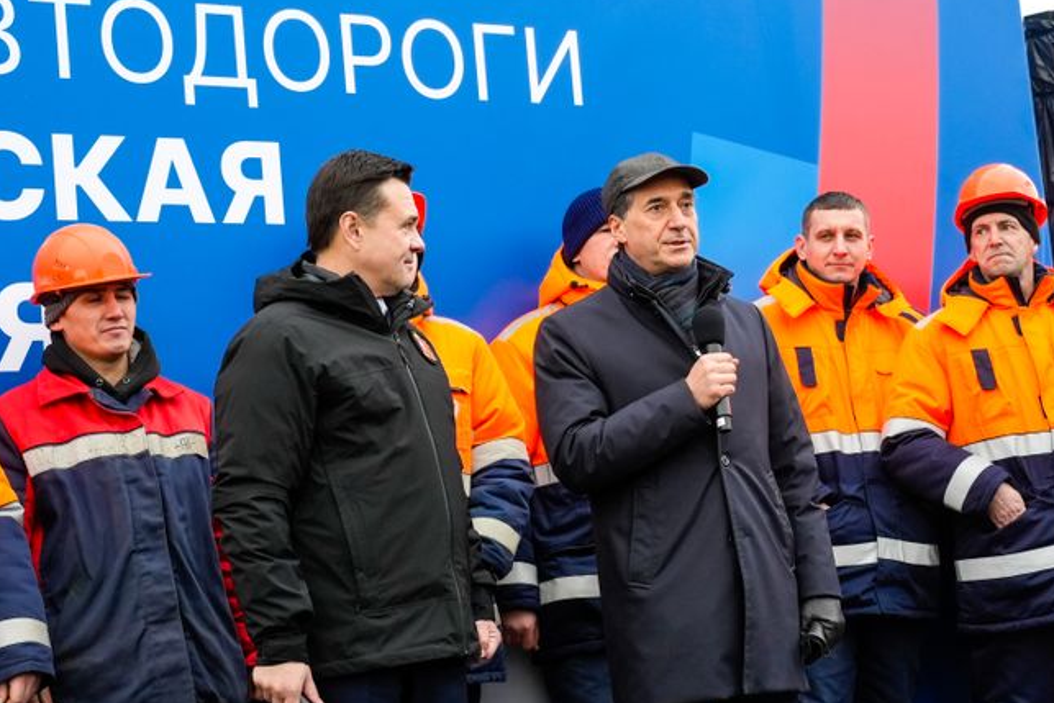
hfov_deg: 27.0
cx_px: 519
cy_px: 359
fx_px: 2196
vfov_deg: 18.2
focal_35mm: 75
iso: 1600
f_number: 3.5
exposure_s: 1/800
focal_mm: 46
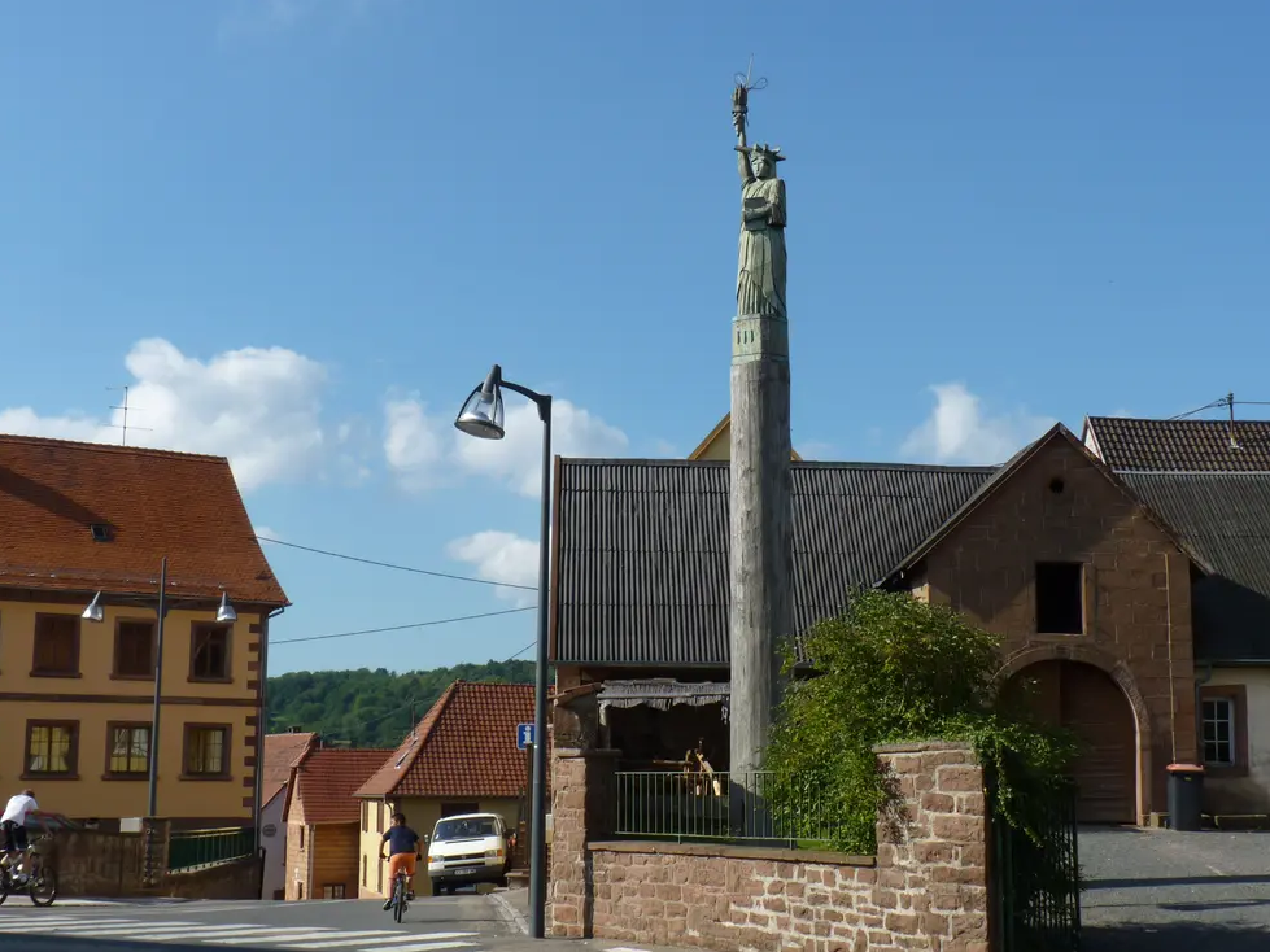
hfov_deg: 37.5
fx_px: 1871
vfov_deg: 28.6
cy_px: 472
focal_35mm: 51
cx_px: 704
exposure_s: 1/400
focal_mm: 6.9
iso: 80
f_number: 5.6
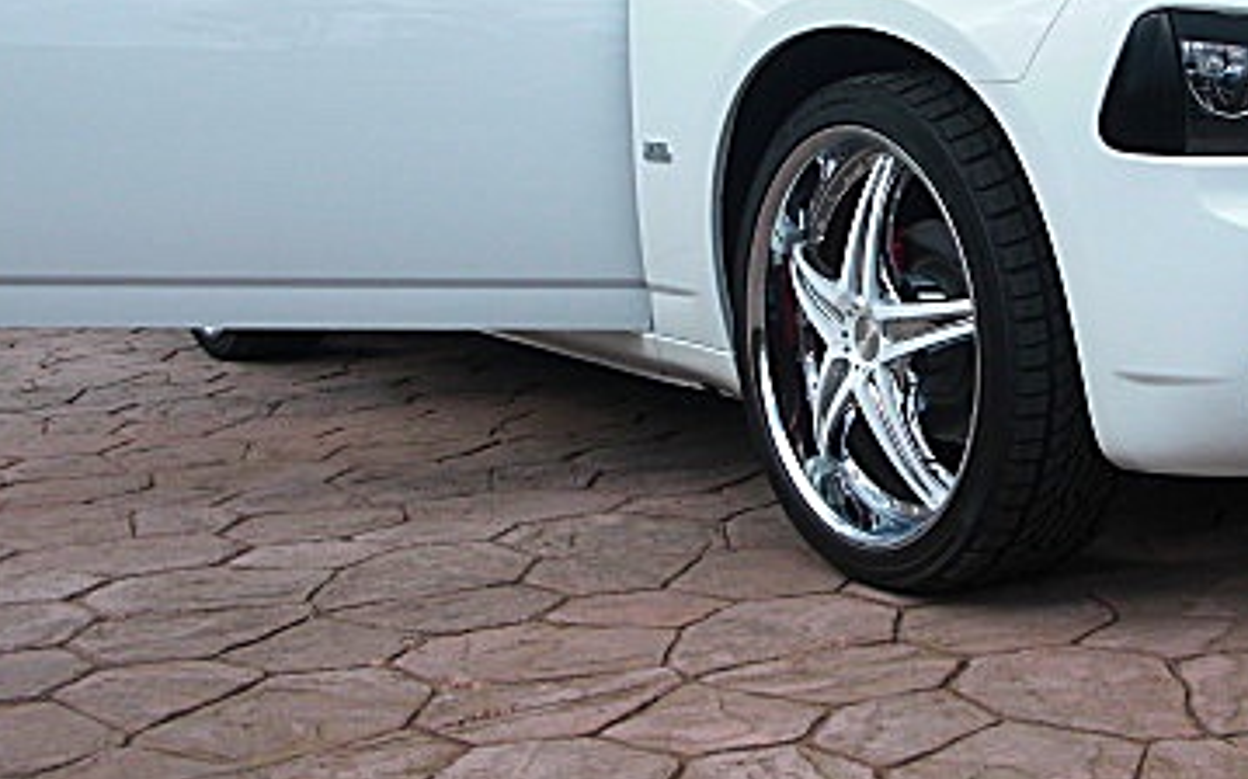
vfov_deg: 19.1
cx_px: 904
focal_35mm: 68
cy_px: 264
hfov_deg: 29.8
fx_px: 2312
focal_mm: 6.3
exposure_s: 1/800
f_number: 2.8
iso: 50
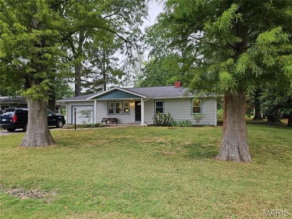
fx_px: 194
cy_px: 110
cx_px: 146
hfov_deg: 73.9
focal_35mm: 23
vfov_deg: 58.9
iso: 100
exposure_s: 1/180
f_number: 1.7
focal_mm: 6.3
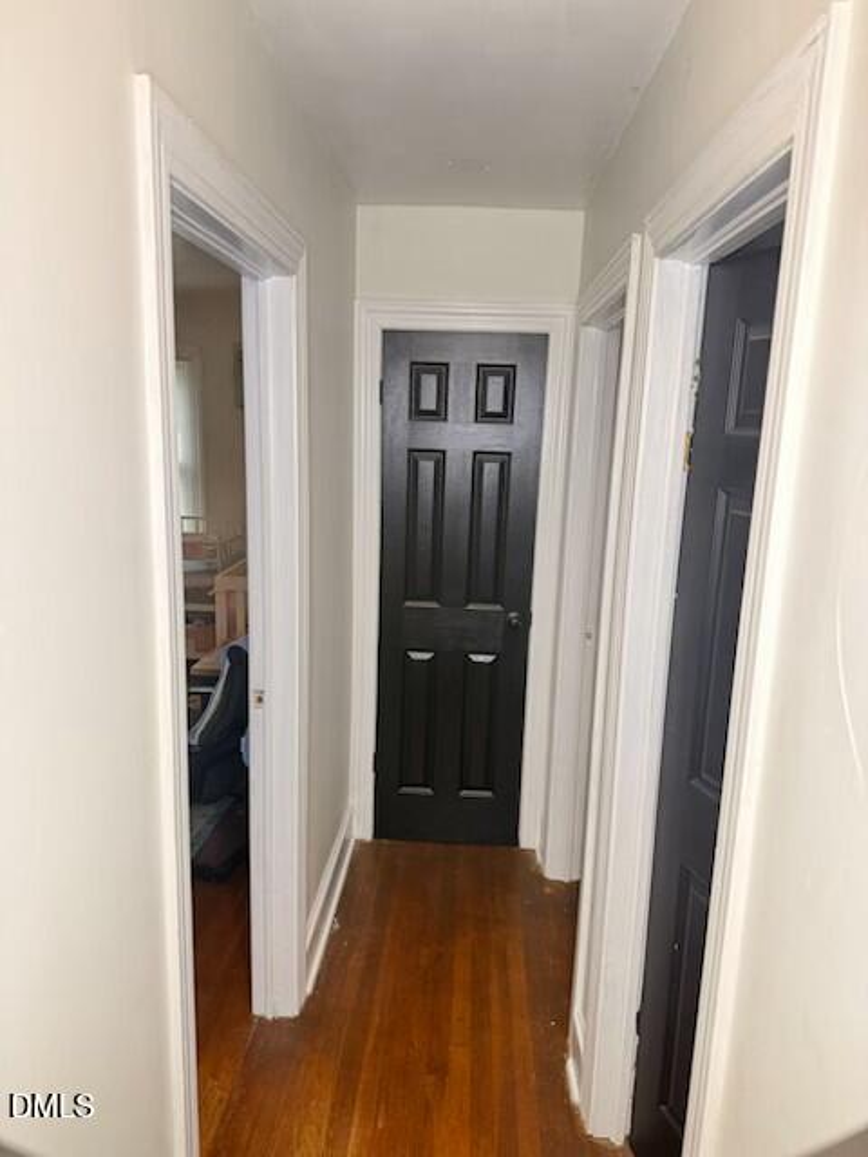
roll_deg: -3.1
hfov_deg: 56.8
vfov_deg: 71.6
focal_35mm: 24
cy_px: 578
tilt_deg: -10.9
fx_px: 802
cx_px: 434
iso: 200
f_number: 1.78
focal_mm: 6.76
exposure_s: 1/121
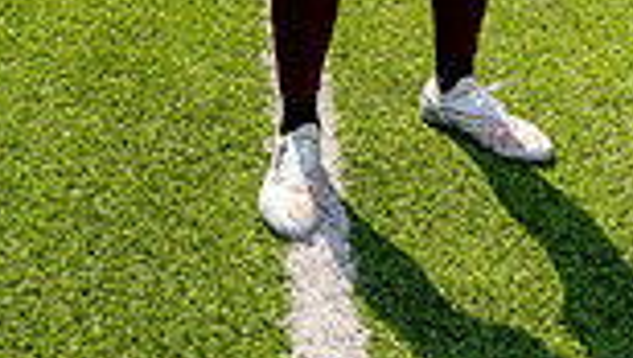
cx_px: 427
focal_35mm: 101
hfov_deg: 21.0
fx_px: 1697
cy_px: -469
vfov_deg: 10.5
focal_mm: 33
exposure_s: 1/250
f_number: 11
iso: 320
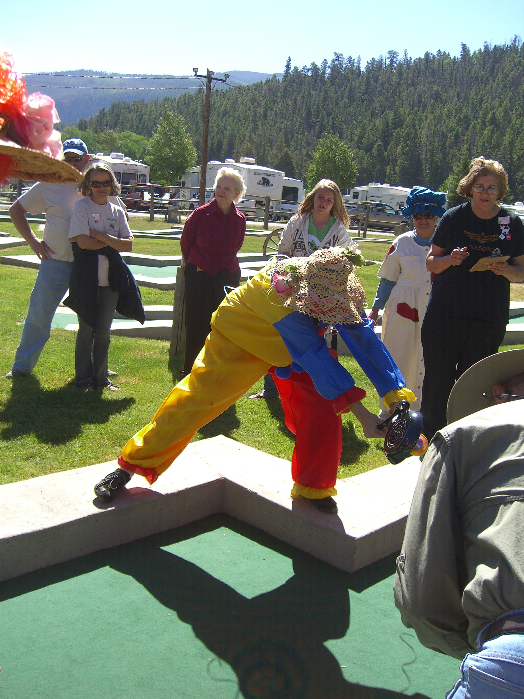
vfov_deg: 49.0
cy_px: 350
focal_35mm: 38
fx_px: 767
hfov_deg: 37.7
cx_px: 262
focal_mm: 7.9
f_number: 2.8
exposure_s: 1/800
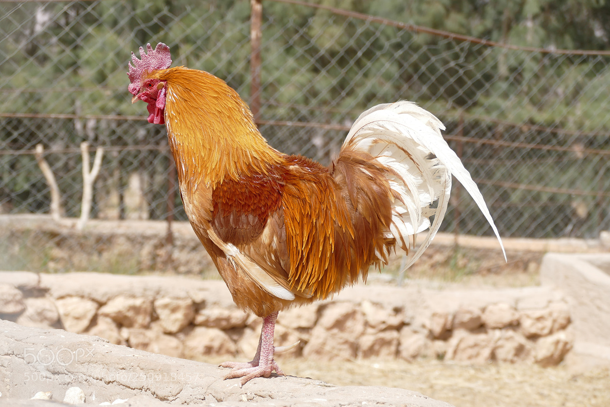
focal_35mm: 118
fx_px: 1999
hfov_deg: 17.4
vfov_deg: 11.6
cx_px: 305
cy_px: 204
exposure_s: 1/1600
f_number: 3.9
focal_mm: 43.05
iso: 125
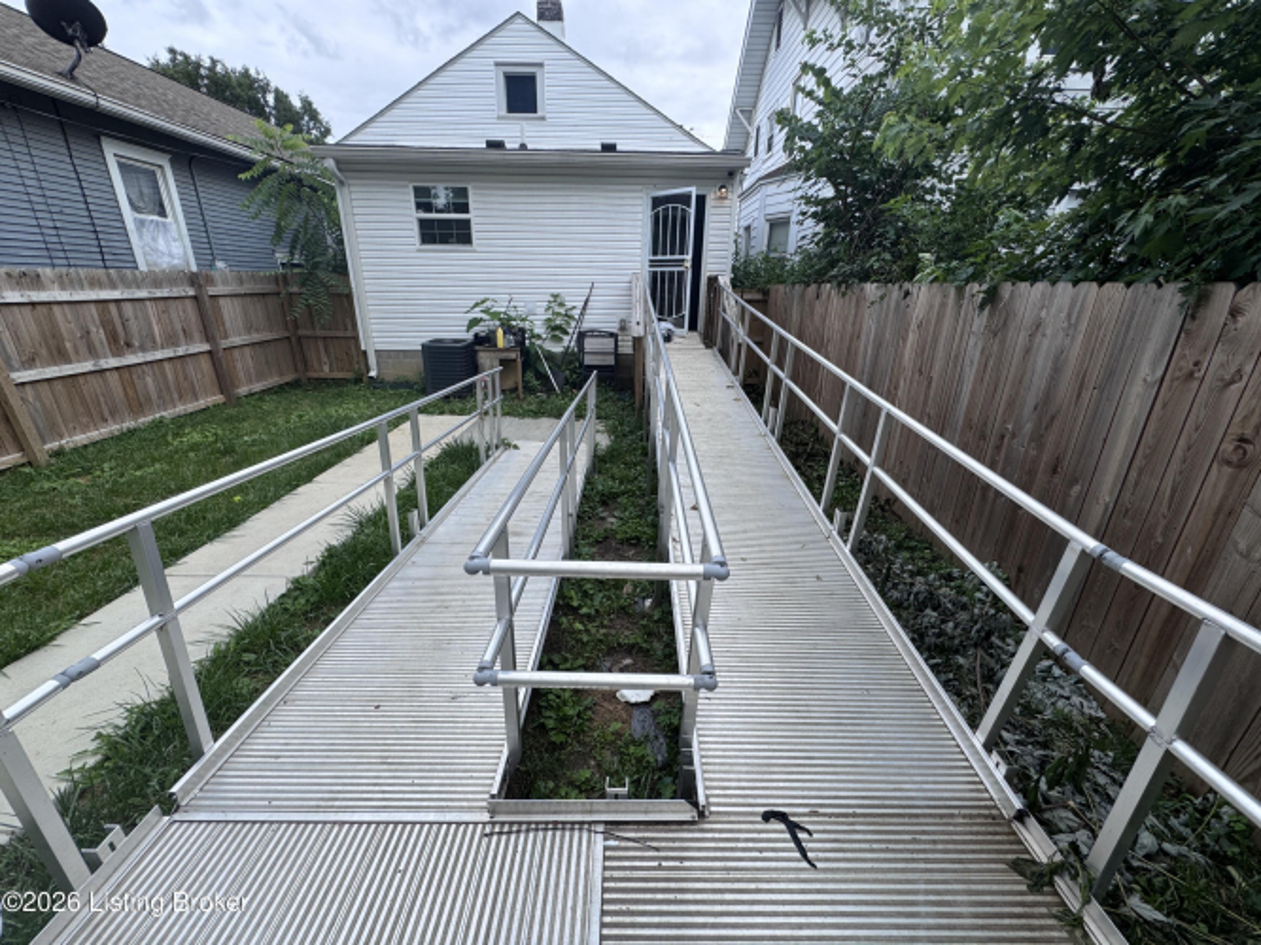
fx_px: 510
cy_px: 472
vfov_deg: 85.7
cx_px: 630
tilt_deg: -20.7
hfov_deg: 102.1
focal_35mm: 14
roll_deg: -0.3
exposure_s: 1/720
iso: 40
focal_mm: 2.22
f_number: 2.2
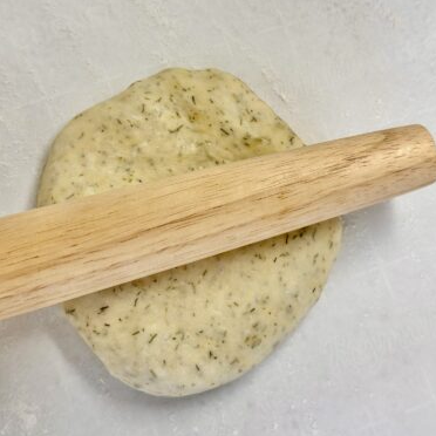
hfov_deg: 30.0
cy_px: 150
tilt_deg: -76.6
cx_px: 219
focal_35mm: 57
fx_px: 812
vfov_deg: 29.9
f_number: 1.78
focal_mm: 6.86
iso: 80
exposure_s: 1/120
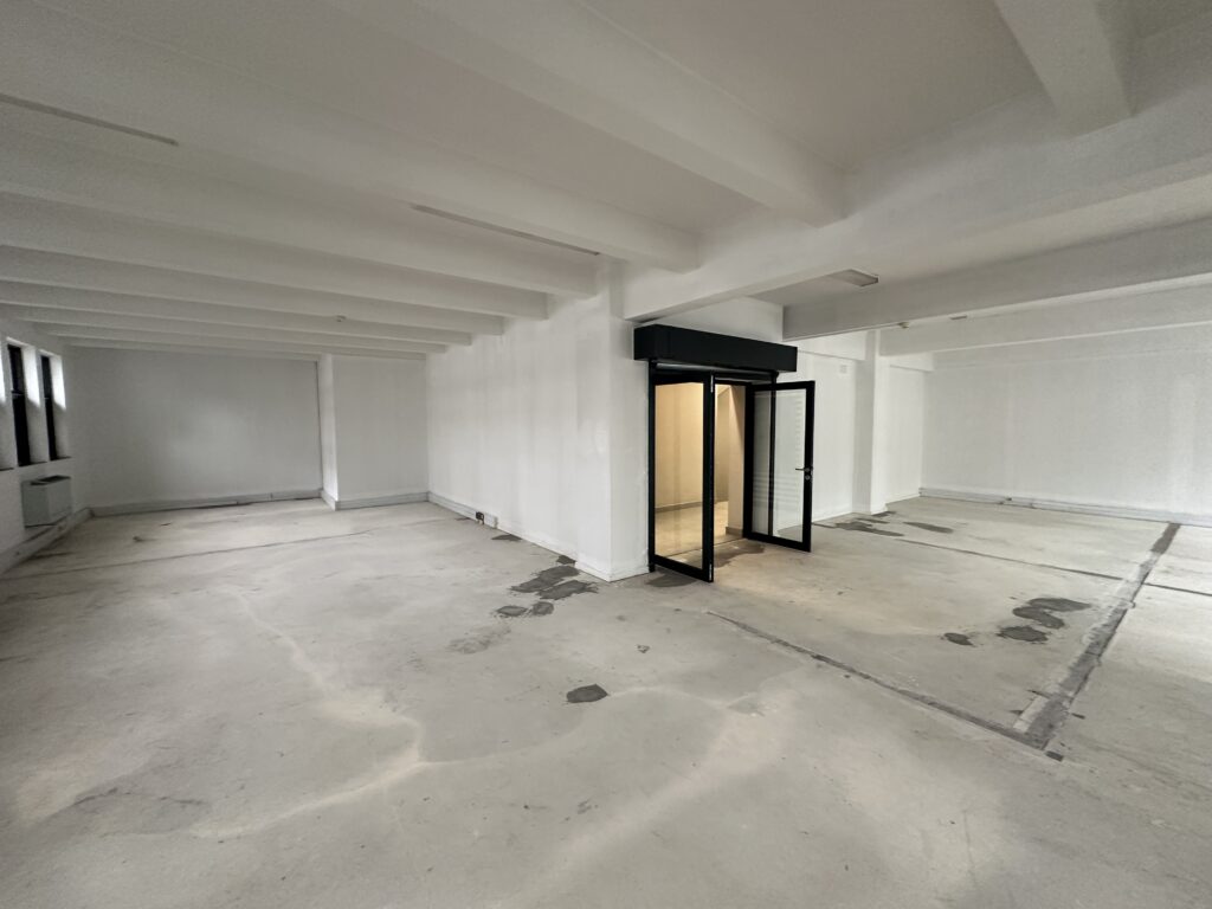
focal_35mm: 14
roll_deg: -1.3
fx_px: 490
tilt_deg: -2.0
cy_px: 454
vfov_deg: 85.7
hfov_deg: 102.1
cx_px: 606
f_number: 2.2
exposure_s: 1/100
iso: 250
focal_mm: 2.22
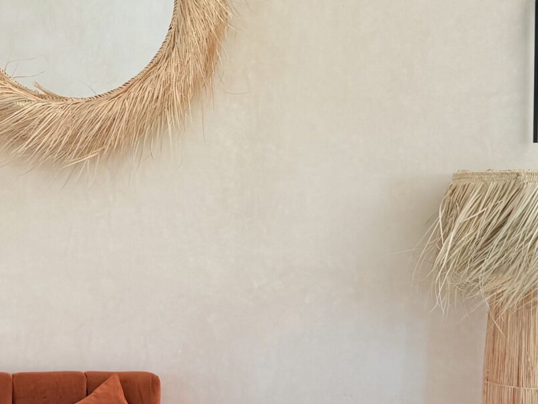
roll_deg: -1.3
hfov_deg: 24.9
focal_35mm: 76
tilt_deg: -1.7
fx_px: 1181
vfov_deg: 19.4
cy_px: 219
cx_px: 49
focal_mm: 6.76
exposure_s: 1/251
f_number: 1.78
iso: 64
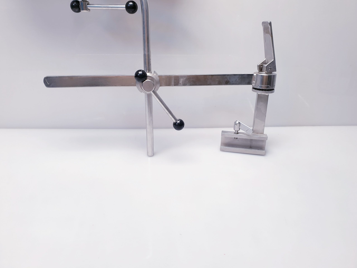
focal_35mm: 26
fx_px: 268
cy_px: 134
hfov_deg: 67.3
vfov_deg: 53.1
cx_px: 178
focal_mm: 4.3
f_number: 2.4
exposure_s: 1/50
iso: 64
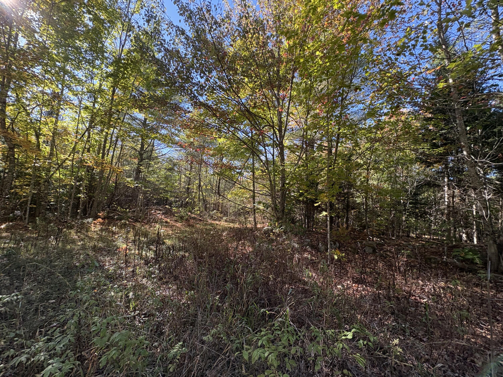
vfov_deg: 85.7
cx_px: 252
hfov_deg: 102.1
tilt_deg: +4.9
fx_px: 203
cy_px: 188
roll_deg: -2.9
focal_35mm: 14
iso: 64
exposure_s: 1/341
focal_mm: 2.22
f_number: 2.2
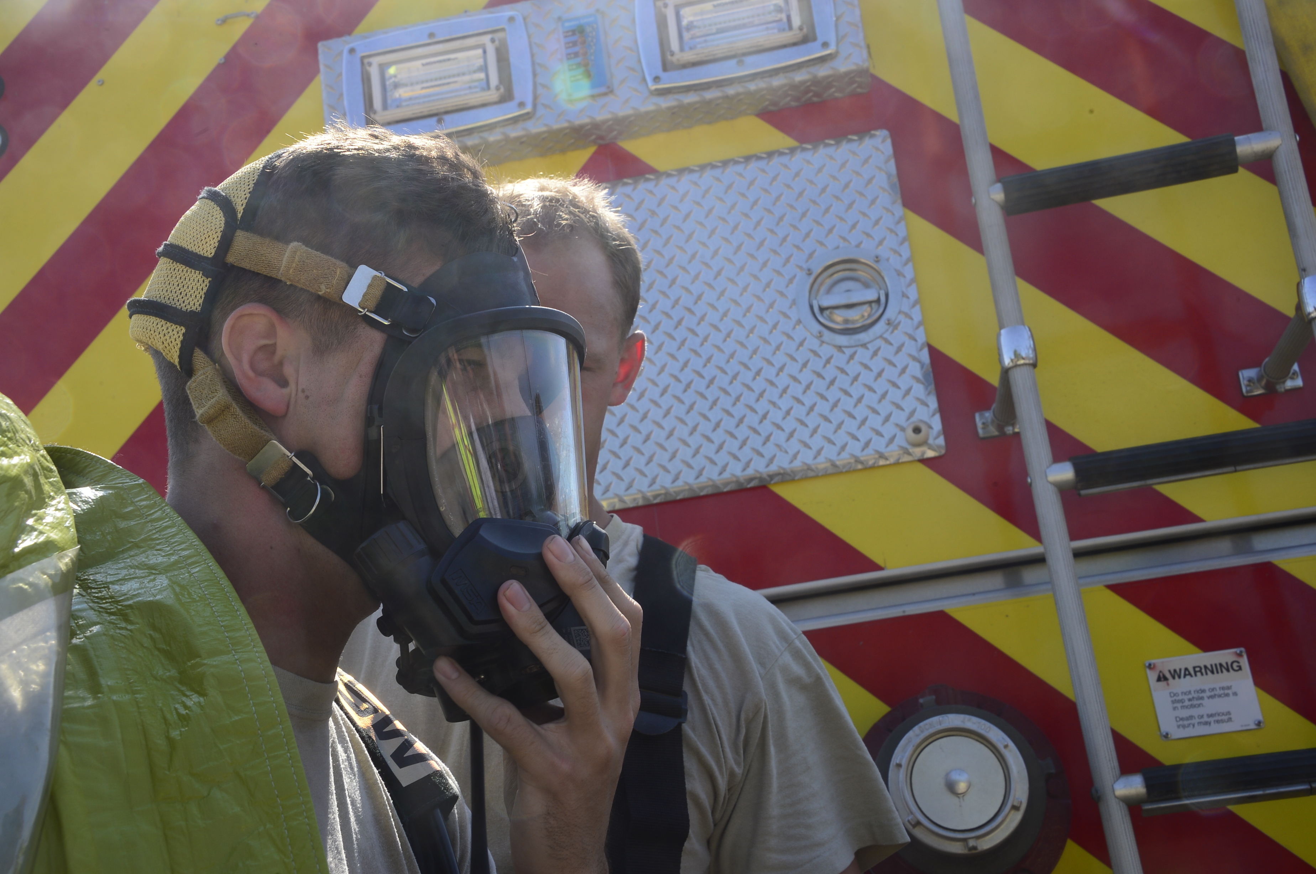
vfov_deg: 28.0
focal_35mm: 48
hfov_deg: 41.2
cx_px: 658
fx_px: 1753
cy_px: 437
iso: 320
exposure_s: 1/125
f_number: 16
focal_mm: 48
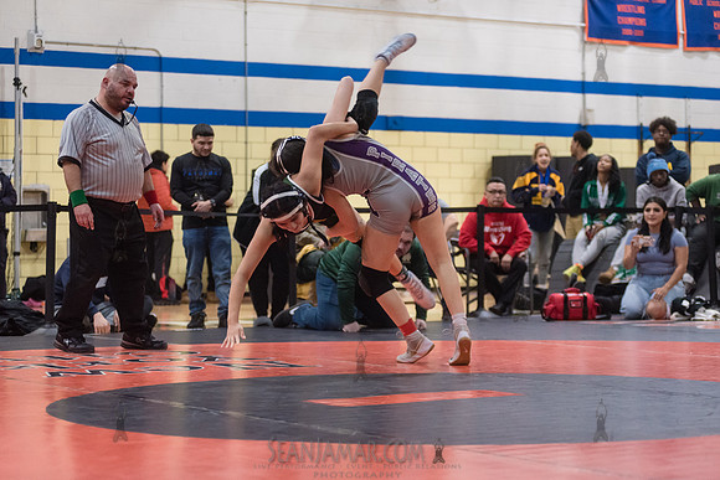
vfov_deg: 16.8
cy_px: 240
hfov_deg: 25.0
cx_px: 360
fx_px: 1627
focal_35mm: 81
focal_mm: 80
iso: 5000
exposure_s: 1/400
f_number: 3.2
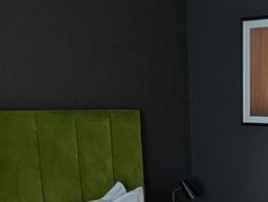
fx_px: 481
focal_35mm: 62
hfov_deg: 29.3
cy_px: 233
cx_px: 262
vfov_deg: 22.2
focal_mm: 2.35
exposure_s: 1/50
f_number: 2.2
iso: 290
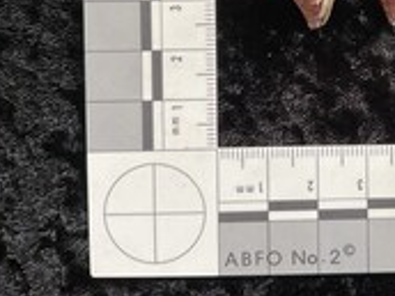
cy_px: 13
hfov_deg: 30.9
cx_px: 370
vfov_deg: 23.9
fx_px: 673
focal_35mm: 59
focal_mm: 3
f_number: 1.8
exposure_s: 1/60
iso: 125
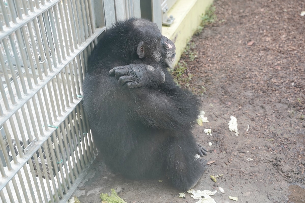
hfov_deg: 42.7
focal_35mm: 46
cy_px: 102
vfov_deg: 29.3
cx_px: 152
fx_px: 390
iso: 800
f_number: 4
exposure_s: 1/160
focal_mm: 46
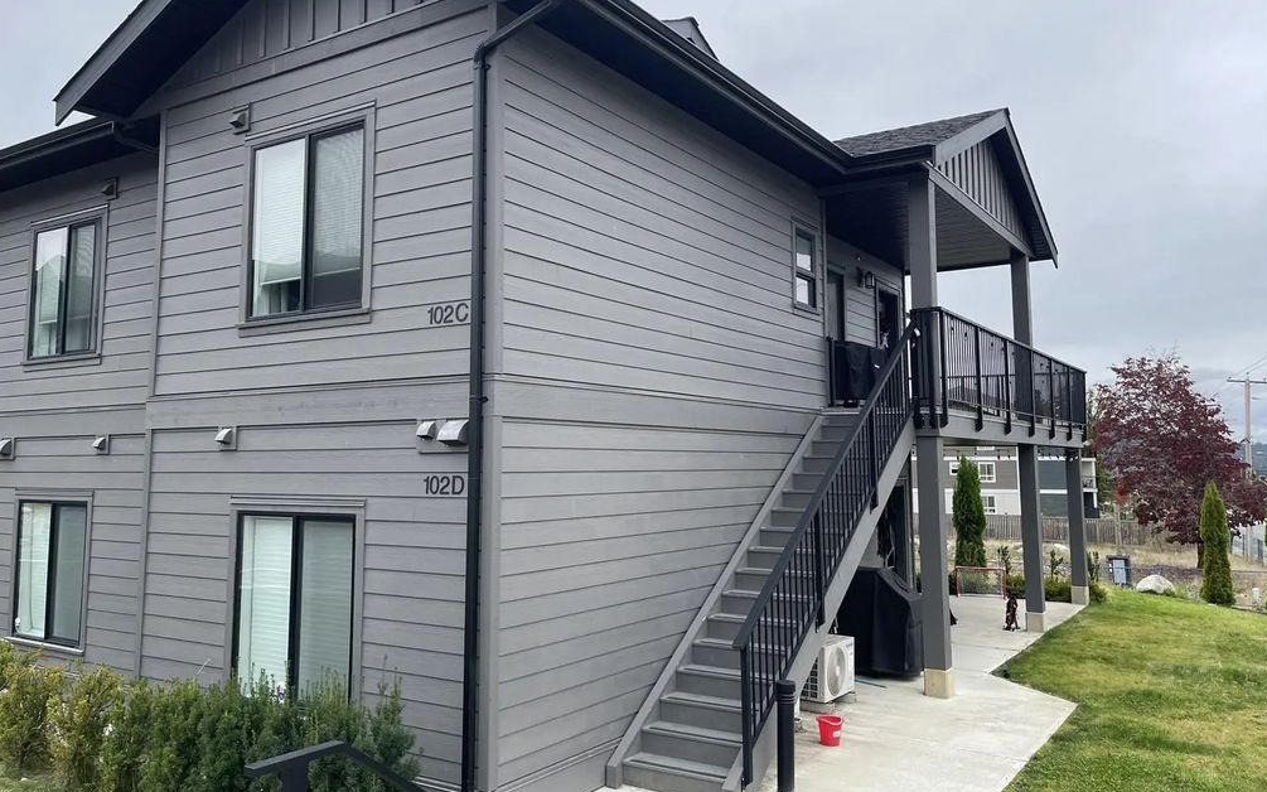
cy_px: 352
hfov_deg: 68.4
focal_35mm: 27
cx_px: 628
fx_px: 932
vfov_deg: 45.9
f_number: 1.6
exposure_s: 1/545
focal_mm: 5.1
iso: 32
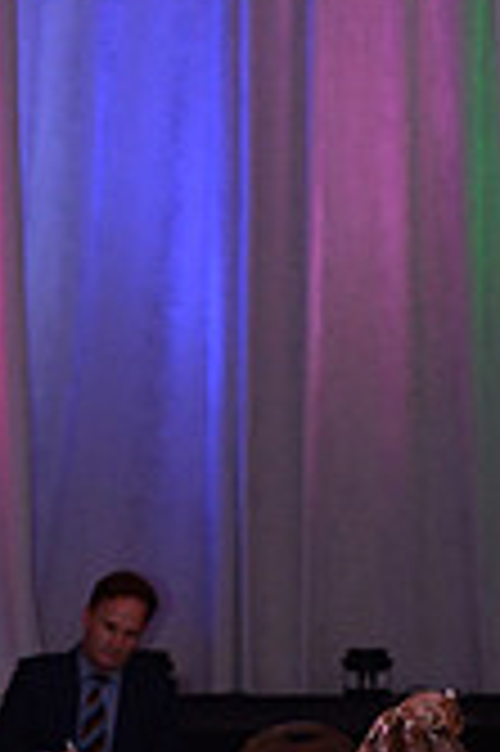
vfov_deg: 4.9
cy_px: 1094
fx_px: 8684
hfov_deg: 3.3
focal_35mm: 416
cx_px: 47
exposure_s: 1/250
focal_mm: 120
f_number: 8
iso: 2000
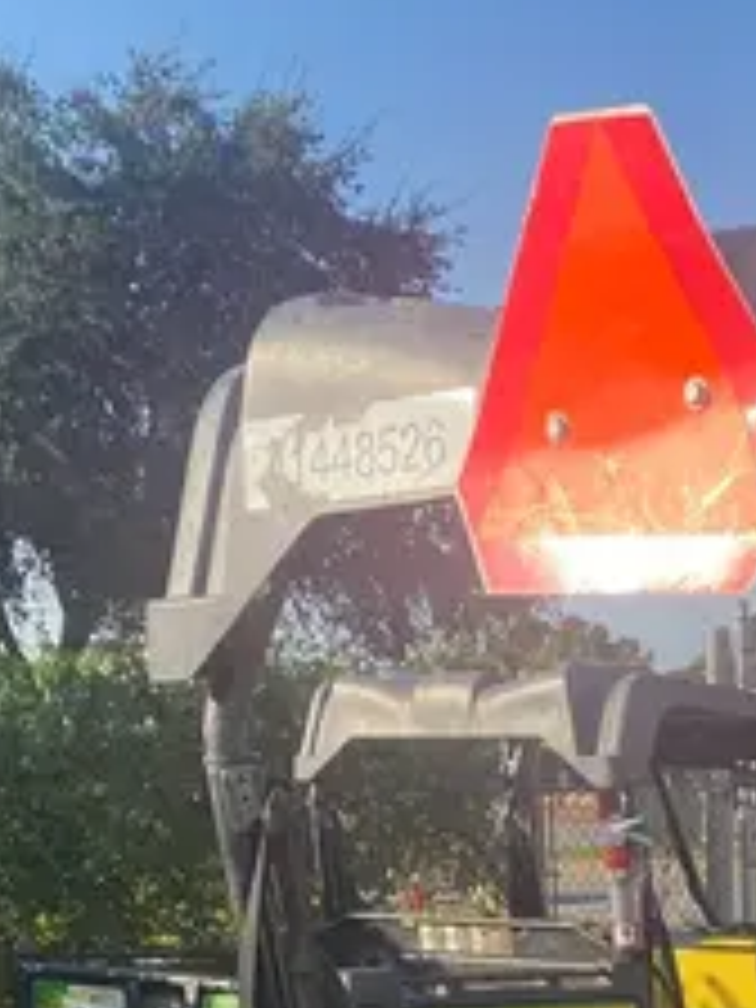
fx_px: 2475
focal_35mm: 85
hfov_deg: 16.7
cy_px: 1631
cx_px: 878
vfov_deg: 19.3
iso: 32
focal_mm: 4.25
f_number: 1.8
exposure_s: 1/965
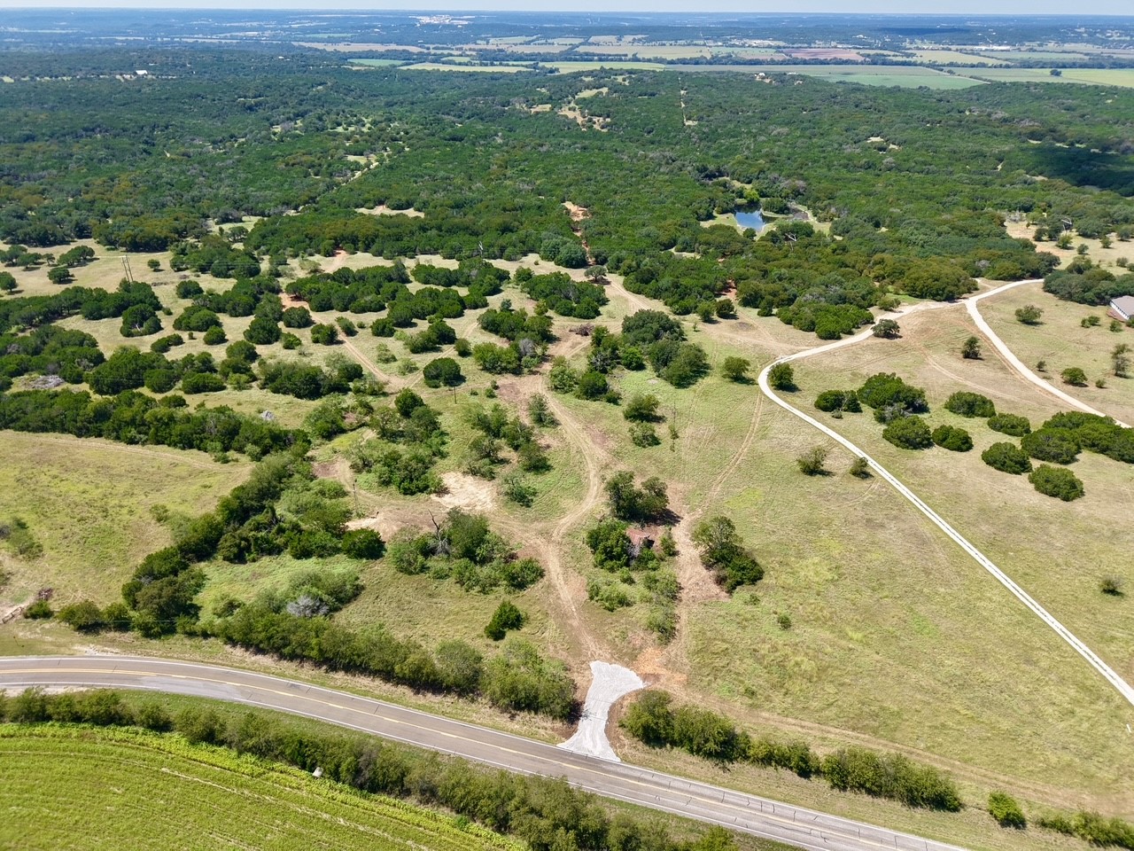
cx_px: 567
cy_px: 426
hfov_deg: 71.6
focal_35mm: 24
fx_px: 786
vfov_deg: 56.8
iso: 120
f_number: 1.8
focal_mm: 8.67
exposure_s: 1/2000
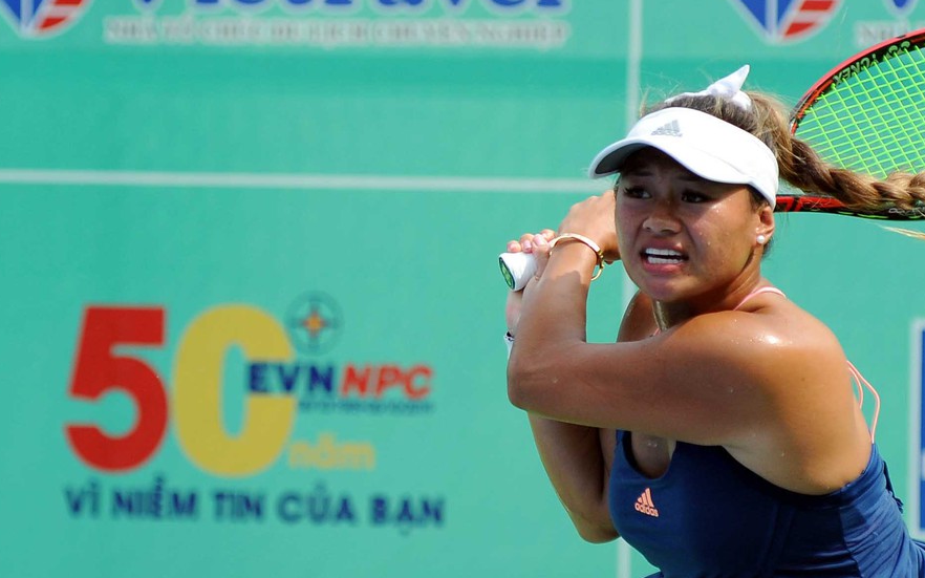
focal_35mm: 462
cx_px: 395
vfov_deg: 2.8
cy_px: 186
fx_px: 11645
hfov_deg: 4.5
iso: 500
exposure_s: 1/2000
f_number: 5
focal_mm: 200
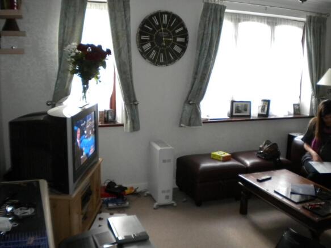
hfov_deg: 52.6
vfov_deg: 40.7
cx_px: 166
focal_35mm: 35
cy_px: 124
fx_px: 335
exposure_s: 1/35
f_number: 3.1
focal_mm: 6.3
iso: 400
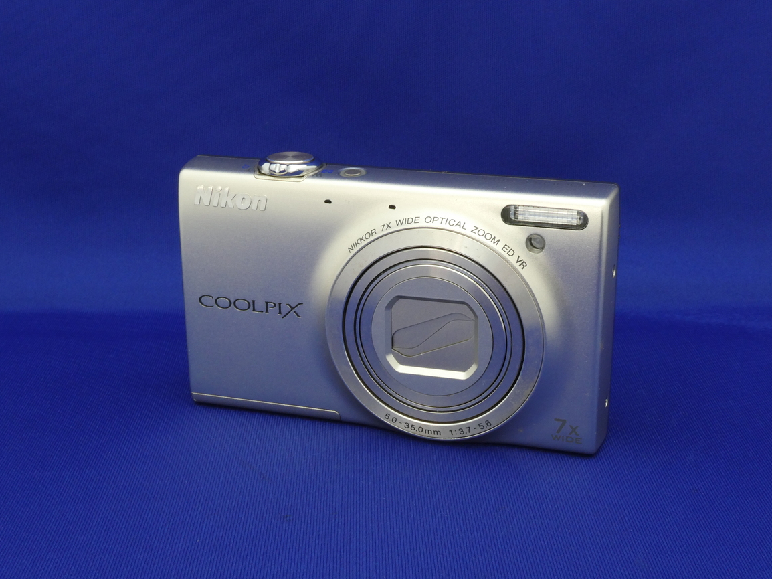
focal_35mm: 52
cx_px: 395
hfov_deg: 36.8
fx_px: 1159
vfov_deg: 28.0
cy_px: 300
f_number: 8
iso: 200
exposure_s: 1/4
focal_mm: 9
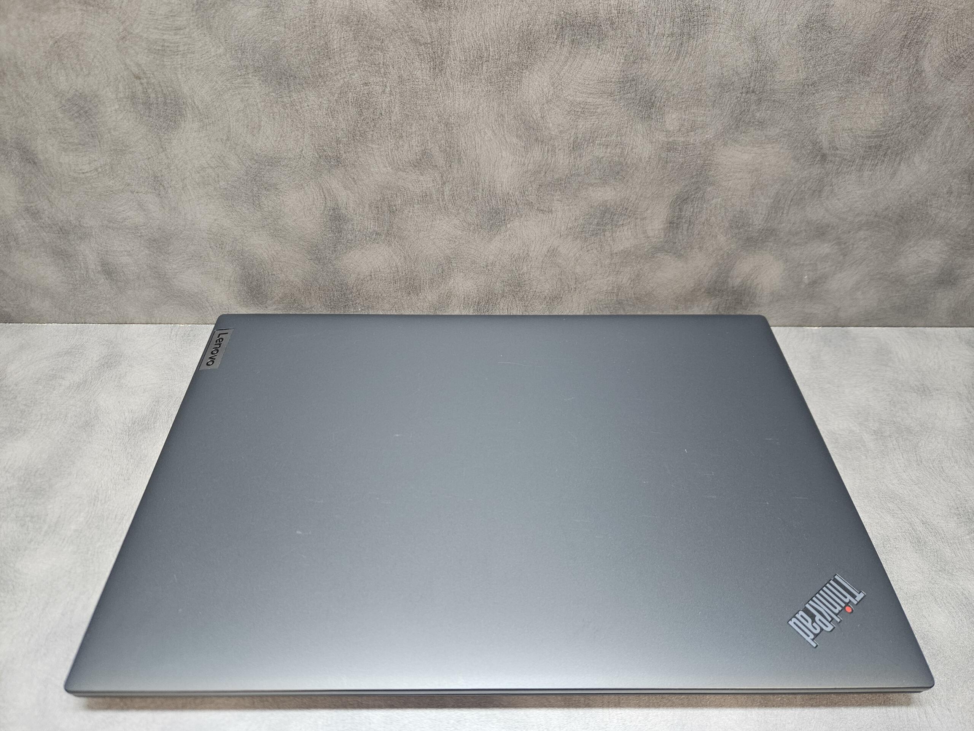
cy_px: 366
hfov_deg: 73.9
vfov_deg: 58.9
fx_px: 647
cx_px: 487
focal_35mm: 23
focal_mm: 5.4
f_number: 1.8
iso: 320
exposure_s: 1/100
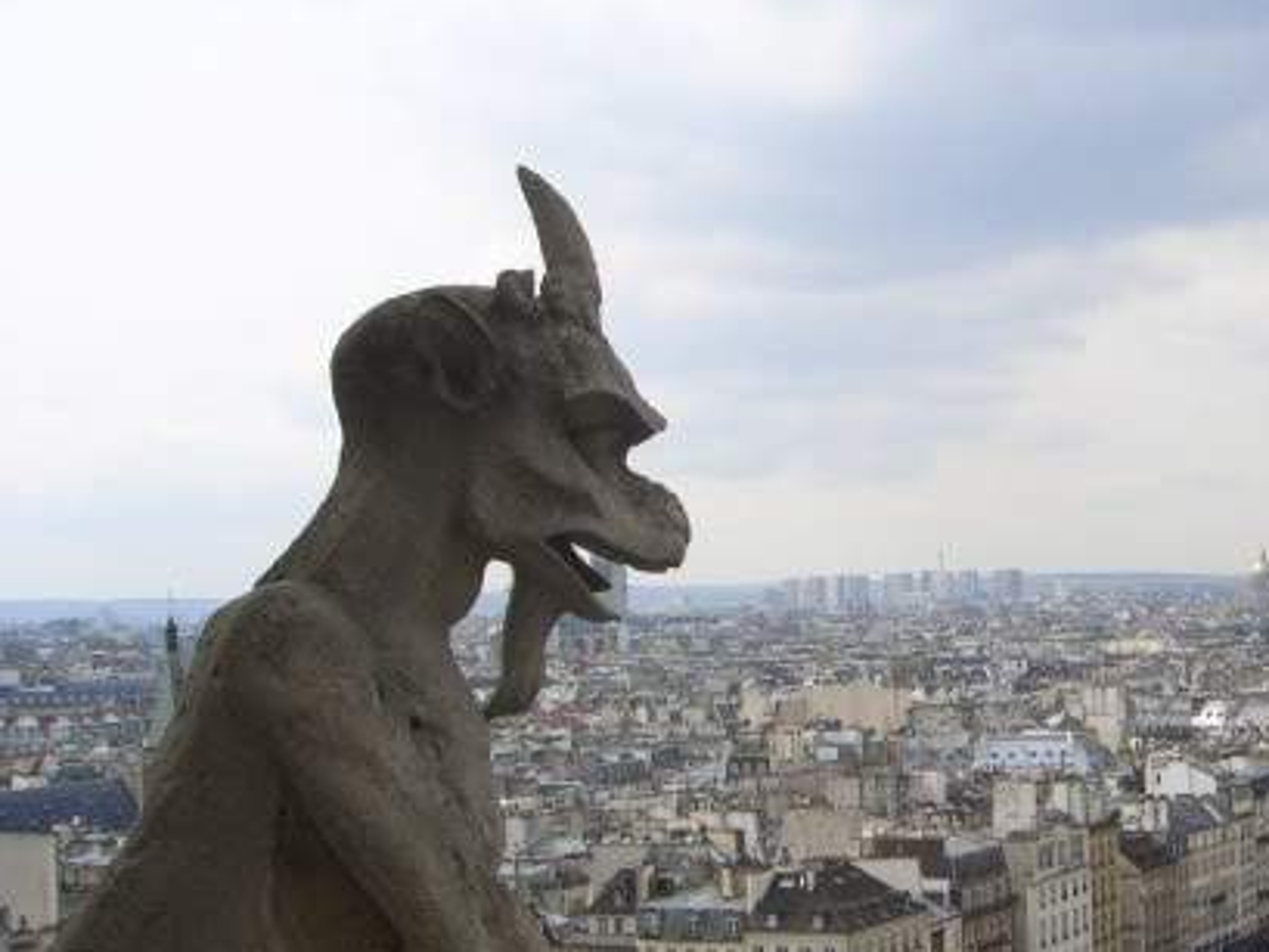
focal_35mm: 61
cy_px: 667
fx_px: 2237
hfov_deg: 31.0
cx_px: 987
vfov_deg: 23.9
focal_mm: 8
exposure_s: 1/400
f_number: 4.8
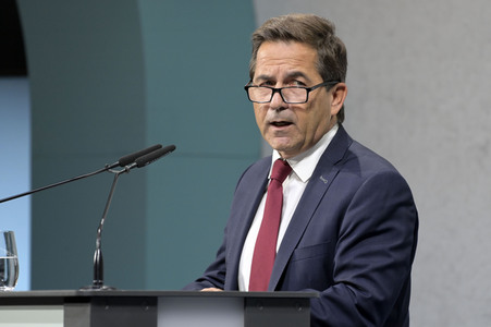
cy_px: 164
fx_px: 5997
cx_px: 246
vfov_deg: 3.1
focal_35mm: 440
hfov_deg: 4.7
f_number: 5.6
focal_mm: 440
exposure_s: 1/500
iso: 4000
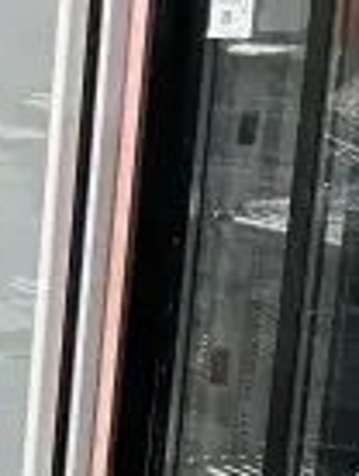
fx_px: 2109
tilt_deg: -13.8
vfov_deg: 12.5
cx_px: -656
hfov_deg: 8.4
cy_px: 602
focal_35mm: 153
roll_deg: +0.1
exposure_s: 1/60
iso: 320
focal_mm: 4.25
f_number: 1.8
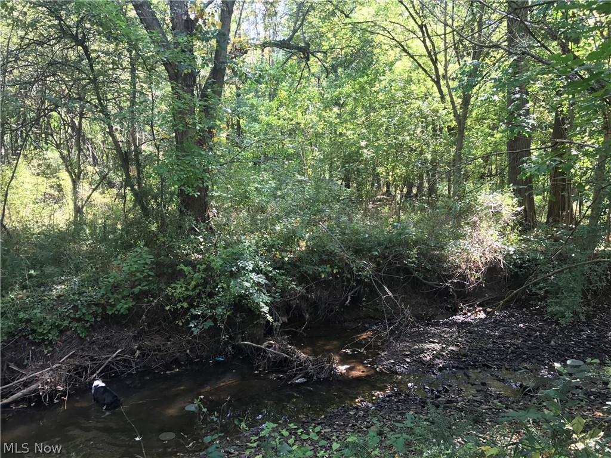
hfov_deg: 63.4
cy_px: 229
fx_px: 494
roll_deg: -1.0
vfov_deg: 49.7
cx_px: 306
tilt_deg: -3.9
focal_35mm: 28
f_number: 1.8
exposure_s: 1/90
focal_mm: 3.99
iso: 40
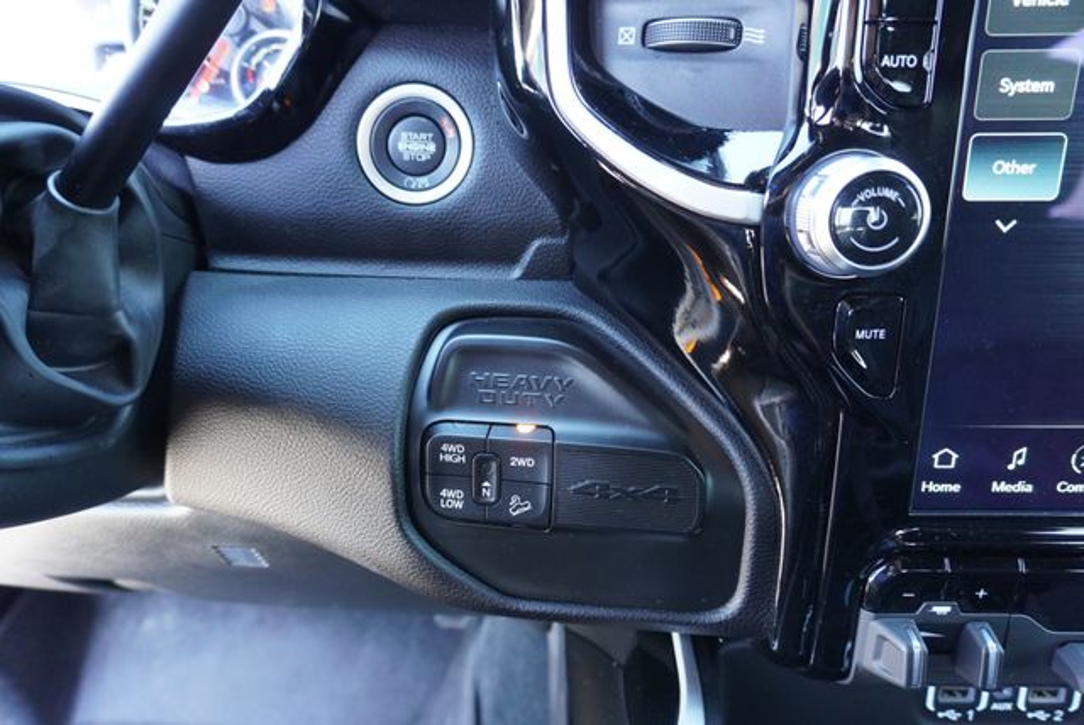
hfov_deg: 73.7
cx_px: 542
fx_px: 723
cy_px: 362
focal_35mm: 24
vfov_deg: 53.2
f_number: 3.5
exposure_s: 1/60
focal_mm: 16
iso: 1600
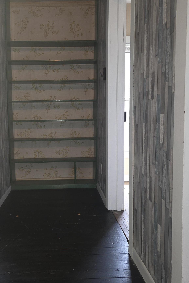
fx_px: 252
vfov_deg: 58.7
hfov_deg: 40.8
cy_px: 139
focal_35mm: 32
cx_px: 70
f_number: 1.8
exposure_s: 1/60
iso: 125
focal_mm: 5.4
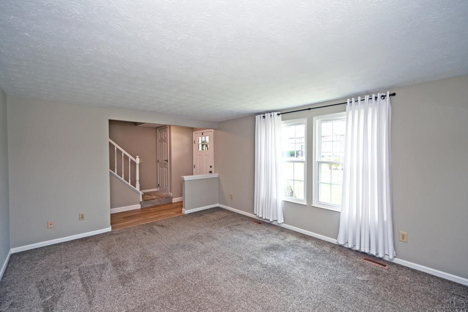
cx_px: 227
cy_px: 157
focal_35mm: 15
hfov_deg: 100.4
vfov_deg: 77.3
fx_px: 195
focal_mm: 14
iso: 320
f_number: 4
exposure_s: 1/60
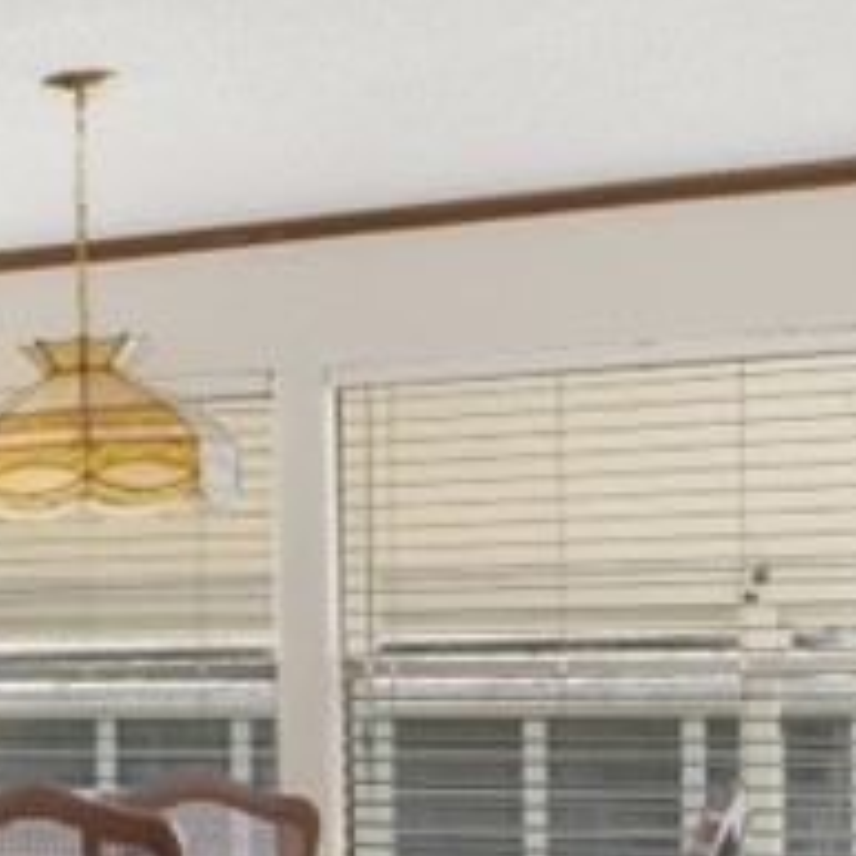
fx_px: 2714
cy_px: 725
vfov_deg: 17.7
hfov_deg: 12.5
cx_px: -1384
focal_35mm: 97
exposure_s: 1/5
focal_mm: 13
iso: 400
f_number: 11
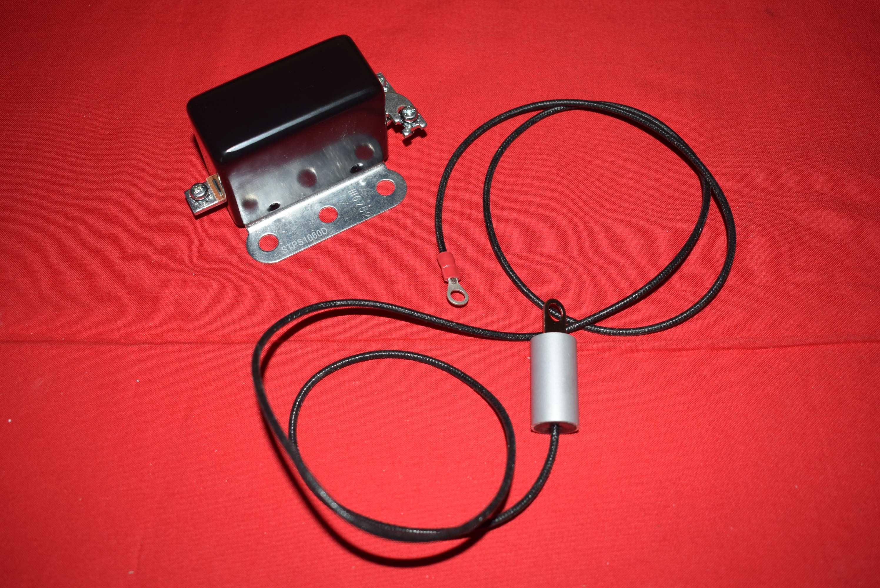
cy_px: 294
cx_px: 440
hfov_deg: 51.2
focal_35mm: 38
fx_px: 917
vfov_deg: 35.6
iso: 400
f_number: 5
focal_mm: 25
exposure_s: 1/200
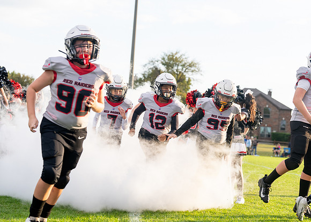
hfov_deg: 26.5
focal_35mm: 75
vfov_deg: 19.1
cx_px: 163
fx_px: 660
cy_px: 109
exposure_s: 1/1000
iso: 400
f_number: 4
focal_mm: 70
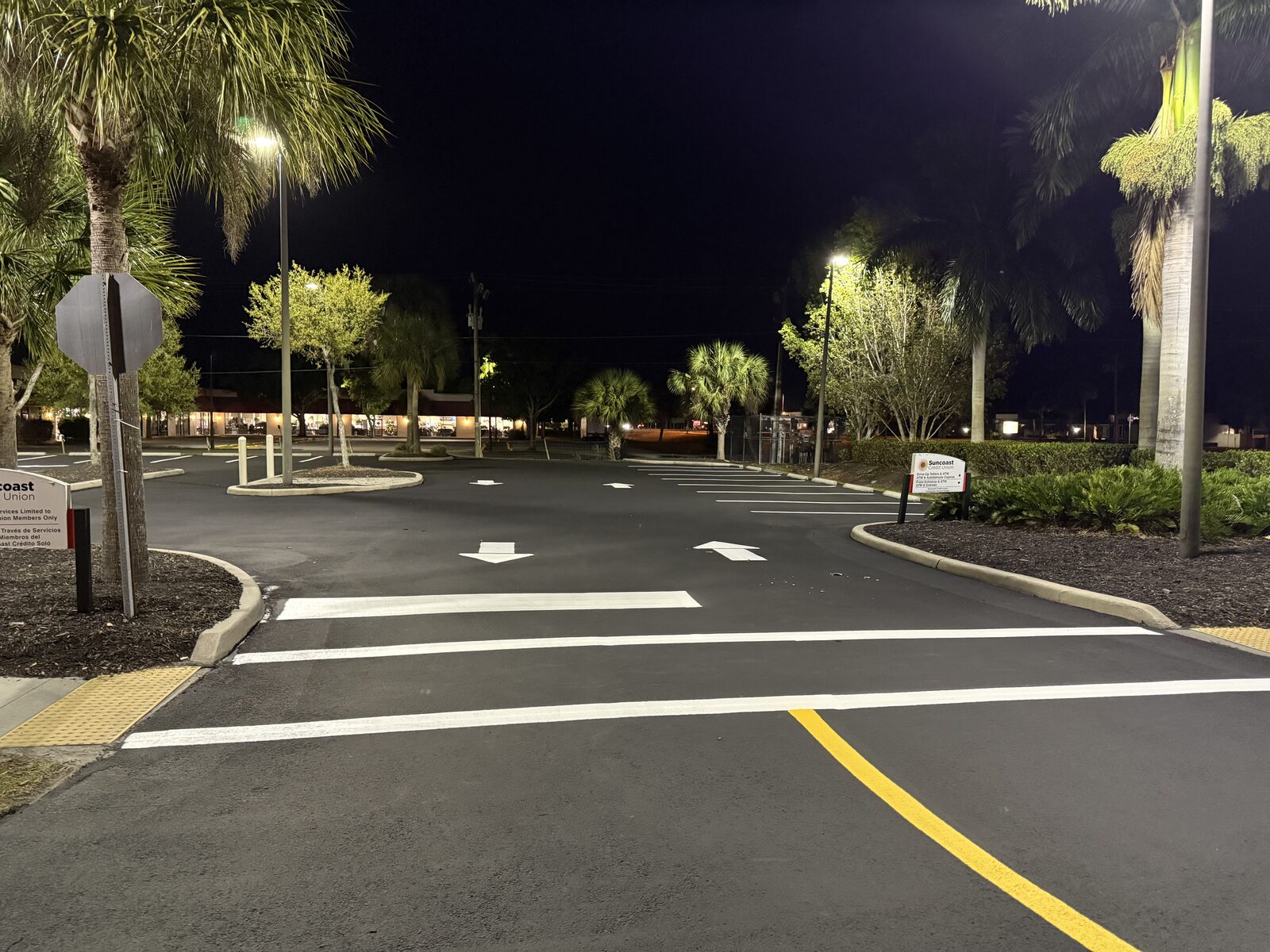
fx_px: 881
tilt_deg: -2.8
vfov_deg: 56.8
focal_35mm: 24
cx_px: 635
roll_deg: -0.7
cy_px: 476
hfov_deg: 71.6
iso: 1000
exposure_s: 1/37
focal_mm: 6.76
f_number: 1.78
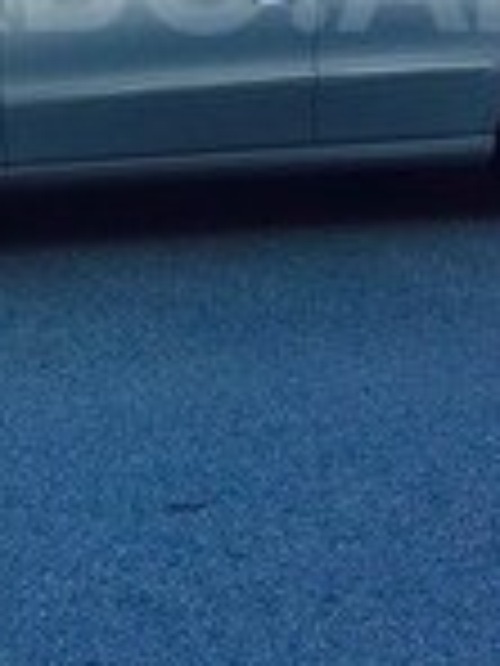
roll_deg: -1.4
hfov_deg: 15.2
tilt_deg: -8.1
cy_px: -36
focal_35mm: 97
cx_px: 117
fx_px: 1868
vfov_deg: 19.5
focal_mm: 4.15
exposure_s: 1/229
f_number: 2.2
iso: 32
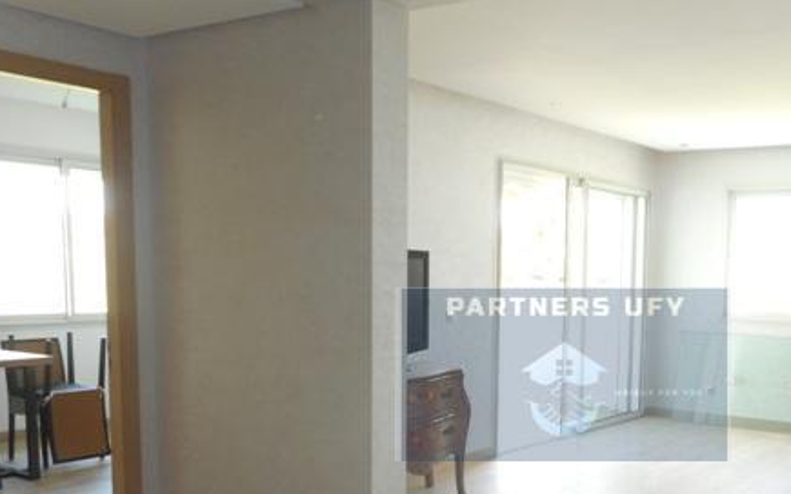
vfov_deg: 32.1
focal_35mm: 39
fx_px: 841
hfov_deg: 49.0
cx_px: 562
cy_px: 374
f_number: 3.7
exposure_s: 1/30
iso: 180
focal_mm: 4.5
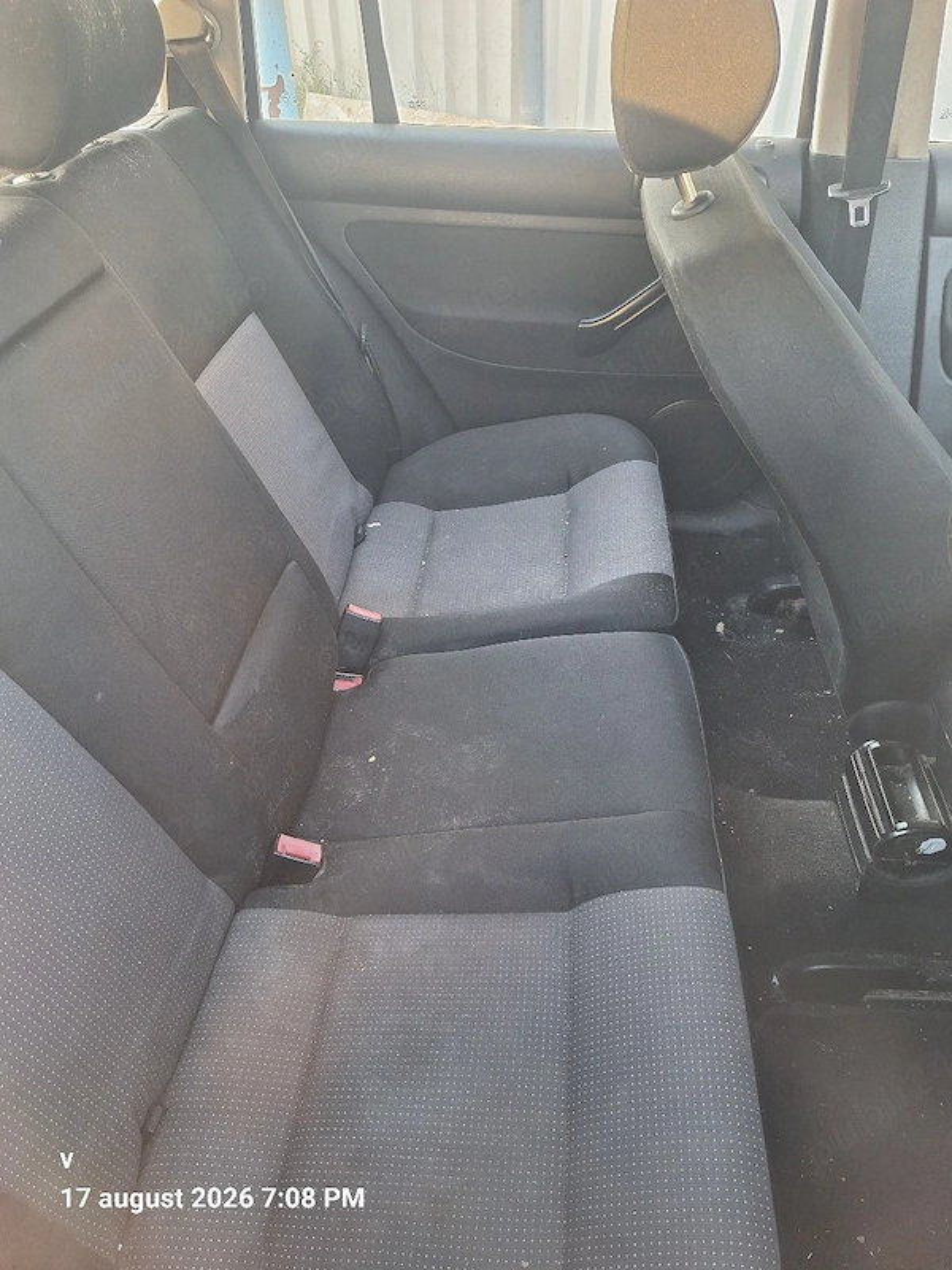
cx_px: 476
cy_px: 635
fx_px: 843
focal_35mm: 23
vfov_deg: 73.9
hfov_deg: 58.9
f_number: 1.8
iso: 200
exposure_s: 1/50
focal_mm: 5.54
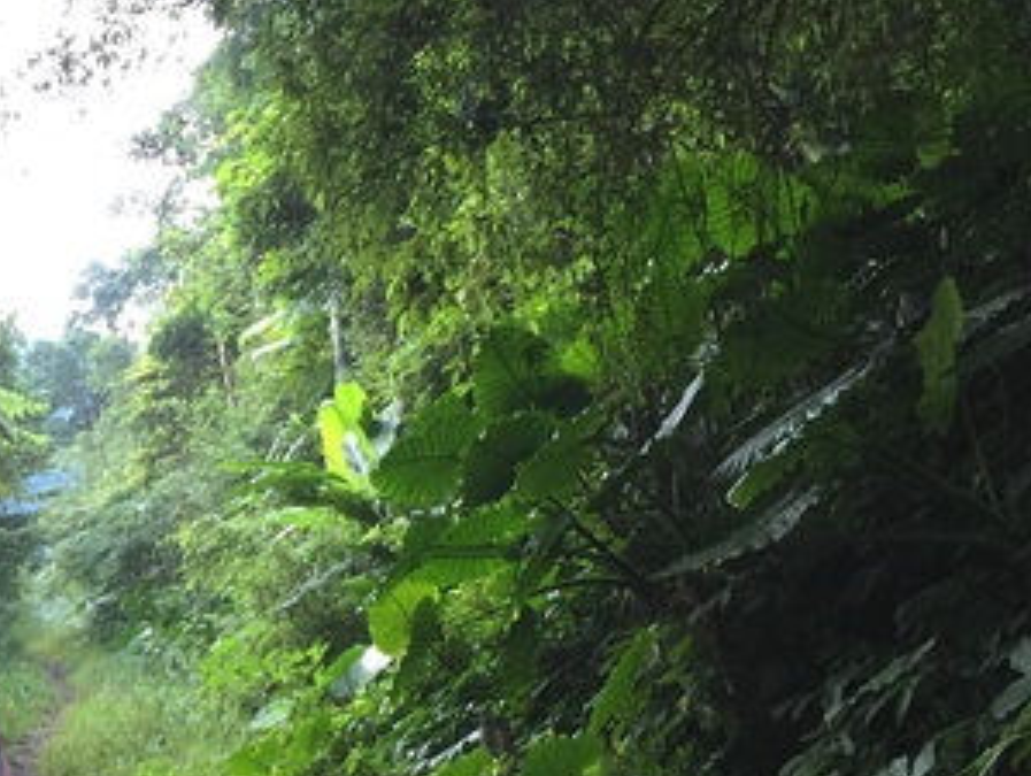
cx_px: 148
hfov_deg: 30.1
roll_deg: +0.0
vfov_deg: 23.2
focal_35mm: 62
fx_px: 1849
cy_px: 683
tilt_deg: +11.3
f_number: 2.2
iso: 32
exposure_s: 1/30
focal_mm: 4.15
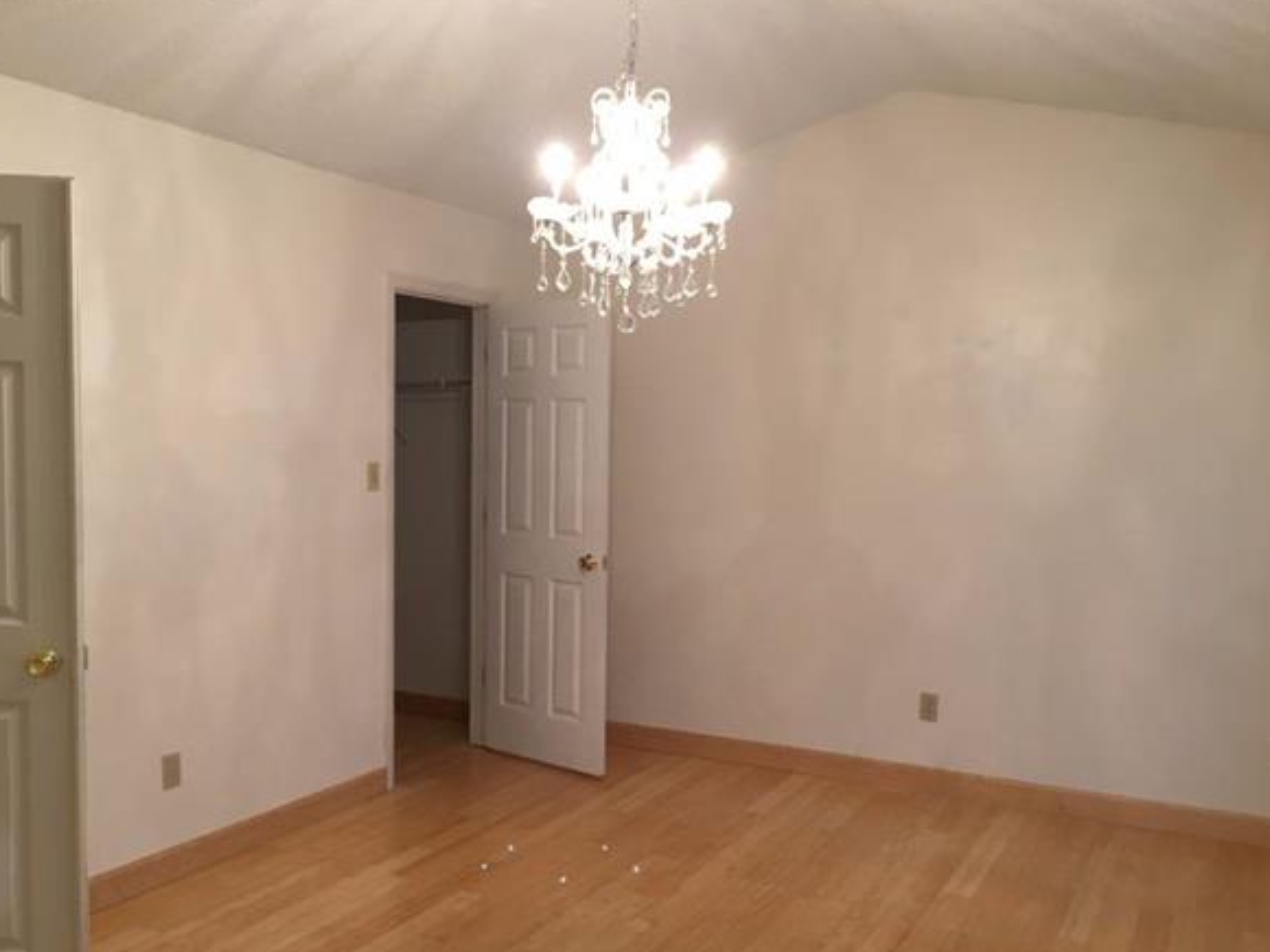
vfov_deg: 44.1
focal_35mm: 32
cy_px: 512
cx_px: 600
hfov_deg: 56.8
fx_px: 1174
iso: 80
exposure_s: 1/30
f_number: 2.2
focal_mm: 4.15
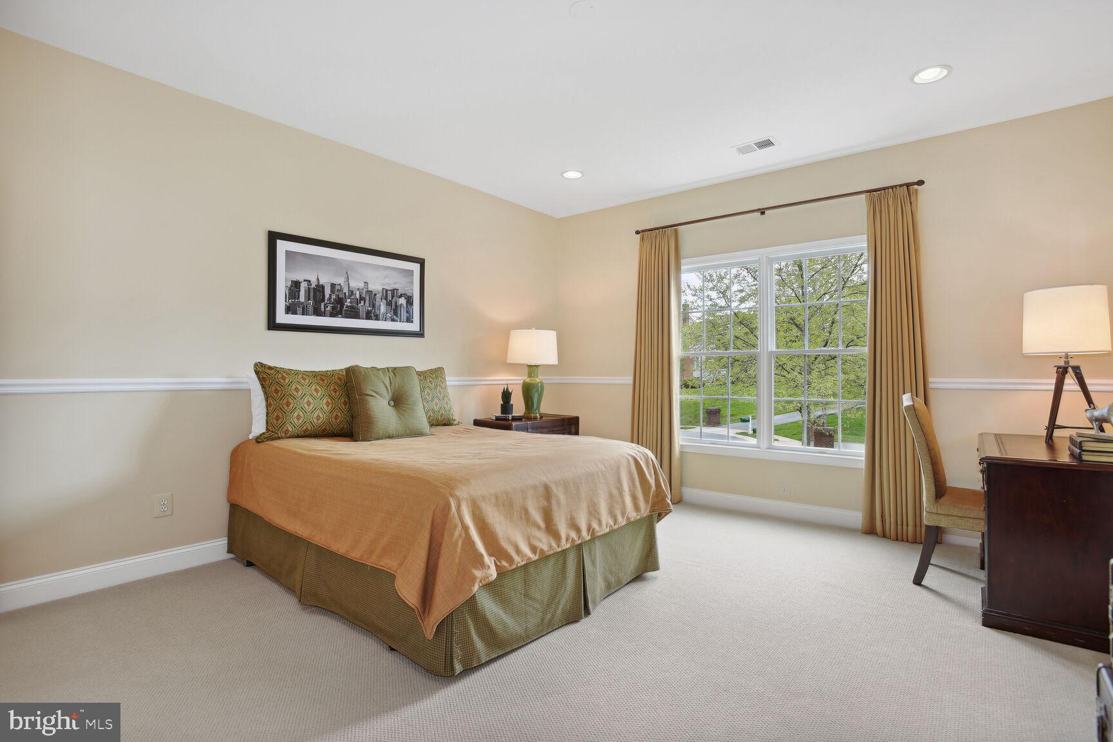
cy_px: 371
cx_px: 556
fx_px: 526
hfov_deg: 93.3
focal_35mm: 17
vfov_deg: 70.4
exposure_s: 1/5
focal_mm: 17
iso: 100
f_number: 8
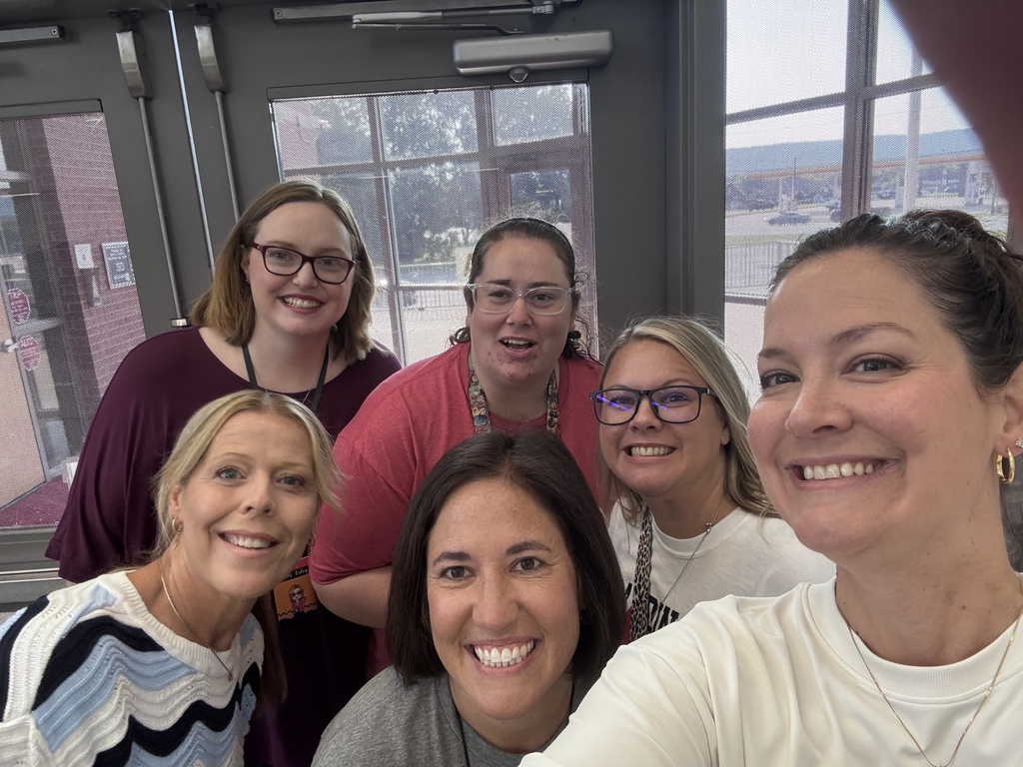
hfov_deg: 73.9
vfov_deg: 58.9
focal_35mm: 23
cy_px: 384
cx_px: 512
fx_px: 680
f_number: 1.9
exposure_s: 1/60
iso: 125
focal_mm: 2.69
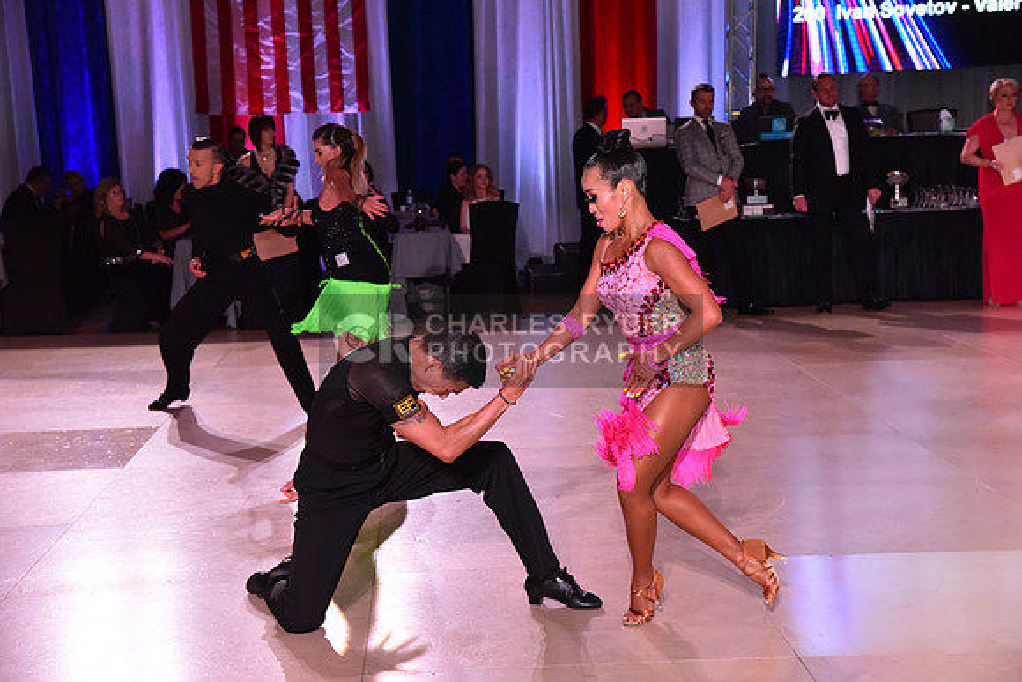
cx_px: 511
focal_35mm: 65
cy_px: 341
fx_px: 1846
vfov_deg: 20.9
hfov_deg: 31.0
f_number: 7.1
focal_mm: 65
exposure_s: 1/320
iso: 2500
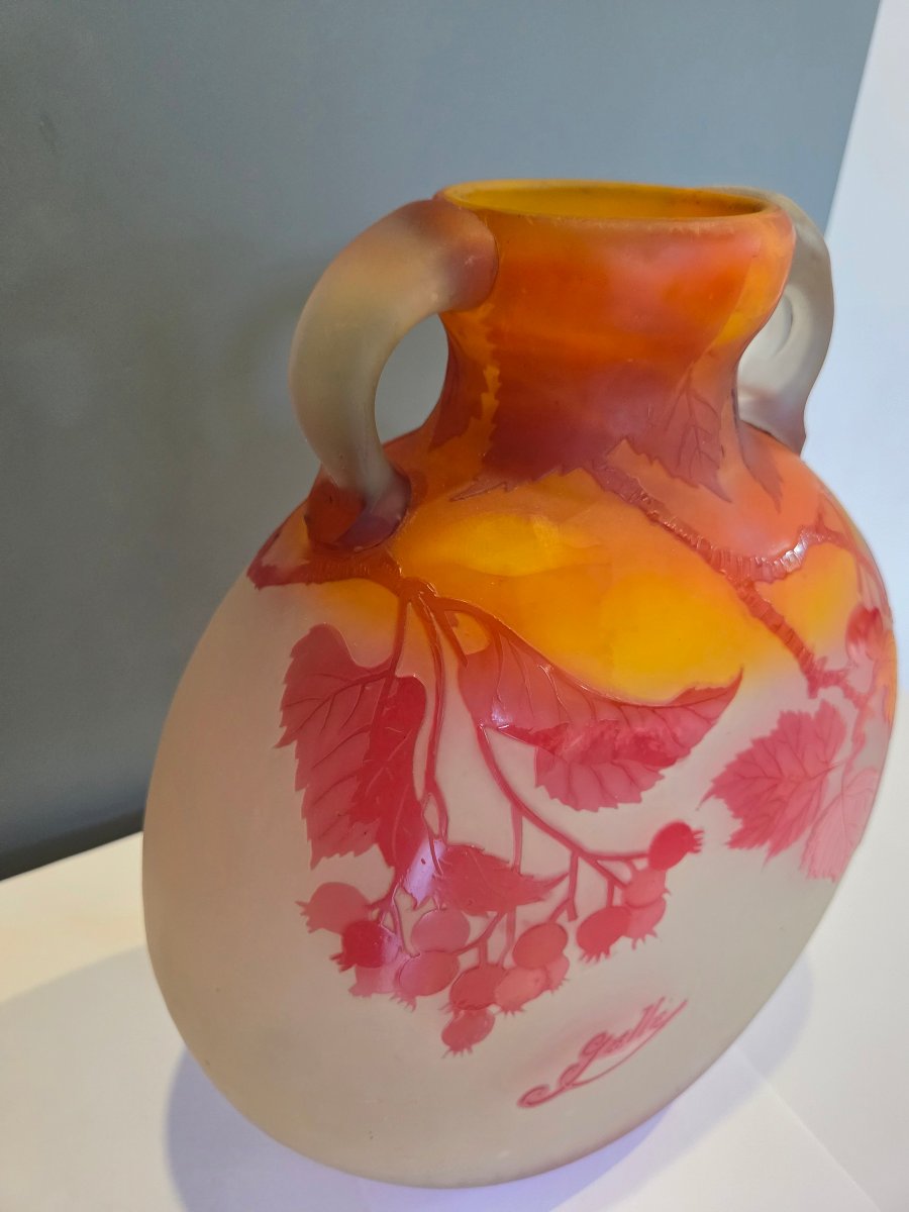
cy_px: 606
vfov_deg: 73.9
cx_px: 454
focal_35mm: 23
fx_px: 805
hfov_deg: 58.9
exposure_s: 1/120
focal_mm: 5.4
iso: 640
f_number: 1.8
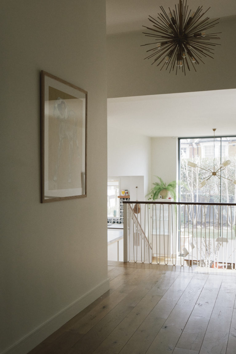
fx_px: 364
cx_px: 118
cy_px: 177
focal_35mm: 37
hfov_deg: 35.9
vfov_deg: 51.9
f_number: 5.6
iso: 1600
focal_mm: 24.9
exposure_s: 1/200
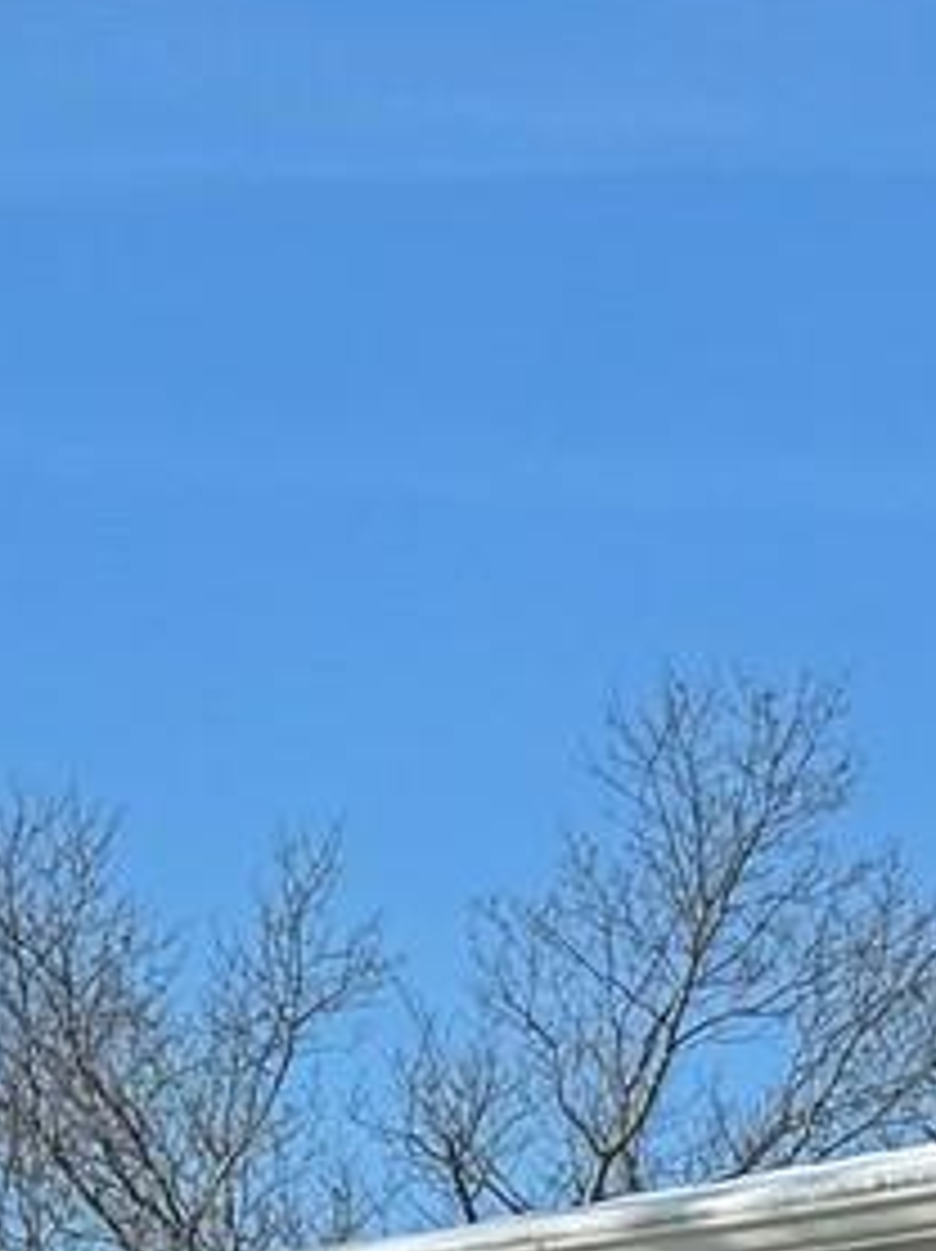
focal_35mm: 177
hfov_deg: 8.3
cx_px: 1030
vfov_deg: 10.0
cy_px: 2812
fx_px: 6391
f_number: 1.78
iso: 80
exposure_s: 1/4049
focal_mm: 6.76
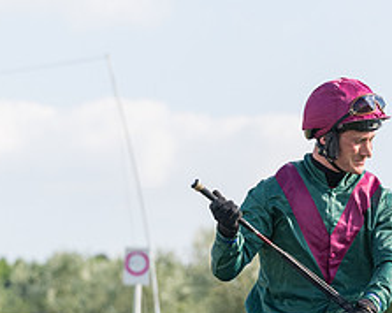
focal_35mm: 355
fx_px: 4115
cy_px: 424
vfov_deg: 4.3
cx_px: 389
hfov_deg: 5.4
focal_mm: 93
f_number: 4
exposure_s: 1/5000
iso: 500
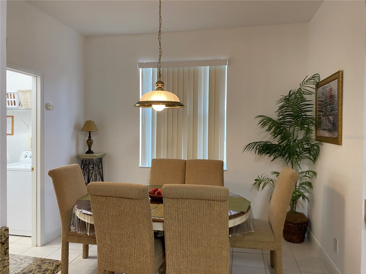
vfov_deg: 53.1
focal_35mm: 26
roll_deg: +0.0
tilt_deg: +0.1
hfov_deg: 67.3
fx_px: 275
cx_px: 183
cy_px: 137
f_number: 1.8
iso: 125
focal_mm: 4.25
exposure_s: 1/60
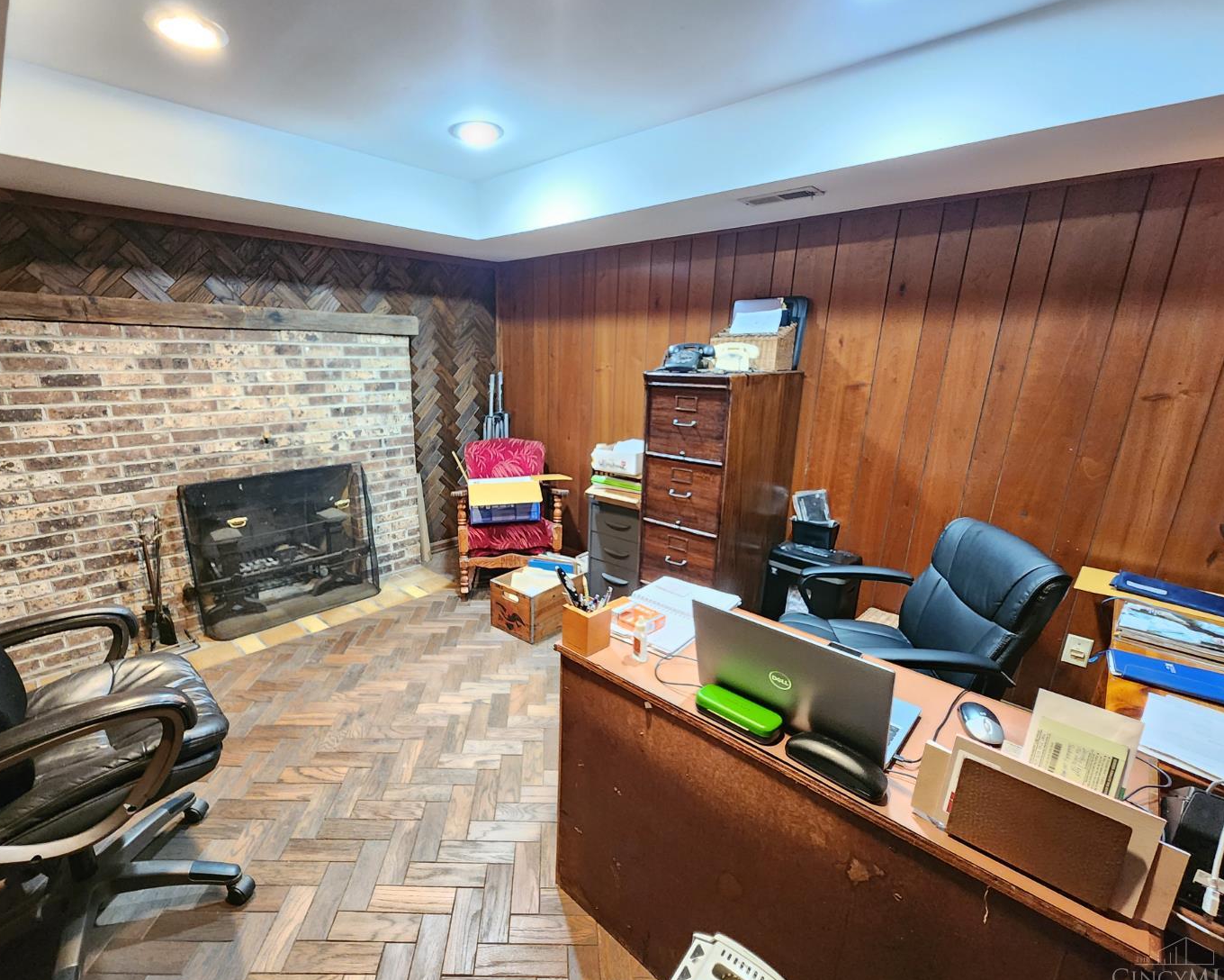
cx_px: 575
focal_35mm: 14
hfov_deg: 100.6
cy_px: 502
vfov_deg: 88.0
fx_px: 507
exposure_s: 1/24
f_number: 2.2
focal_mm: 2.2
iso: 1000
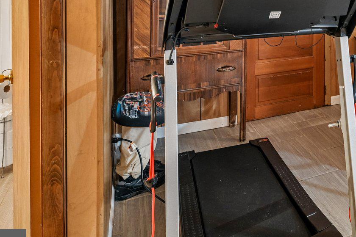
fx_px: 386
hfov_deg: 42.0
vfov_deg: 30.3
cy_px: -29
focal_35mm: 39
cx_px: 366
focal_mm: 16
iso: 800
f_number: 8
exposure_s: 1/3.33
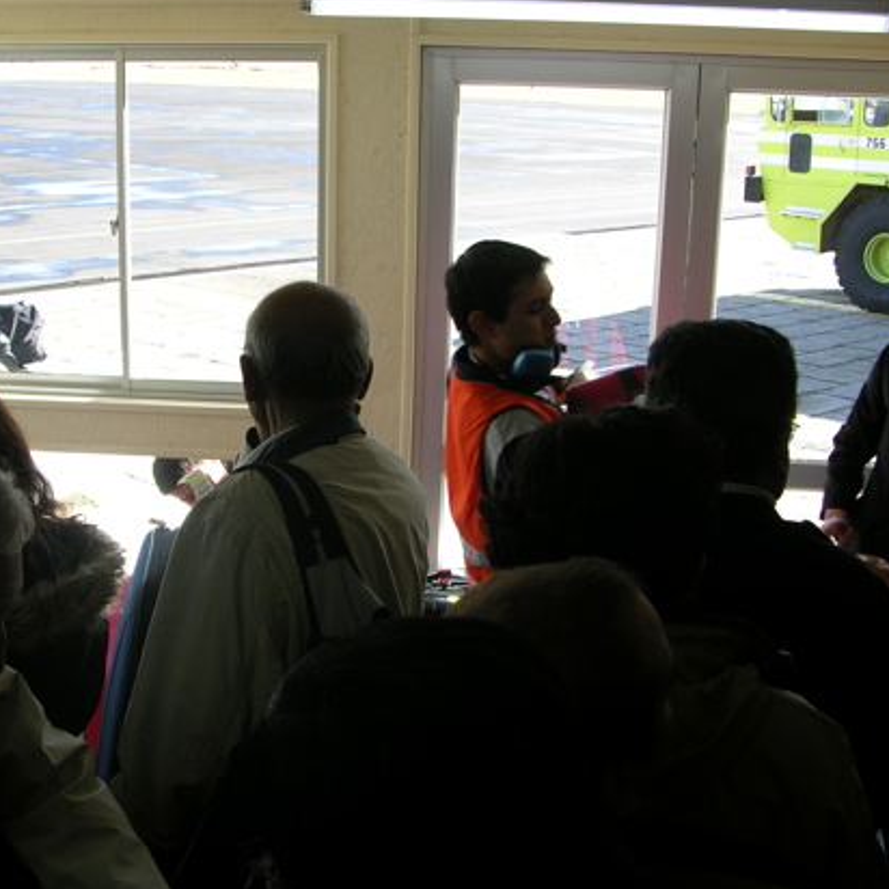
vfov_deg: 35.3
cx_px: 324
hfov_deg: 35.1
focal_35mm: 48
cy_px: 414
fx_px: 1395
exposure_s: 1/75.5
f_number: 3.5
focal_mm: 8.9
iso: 50
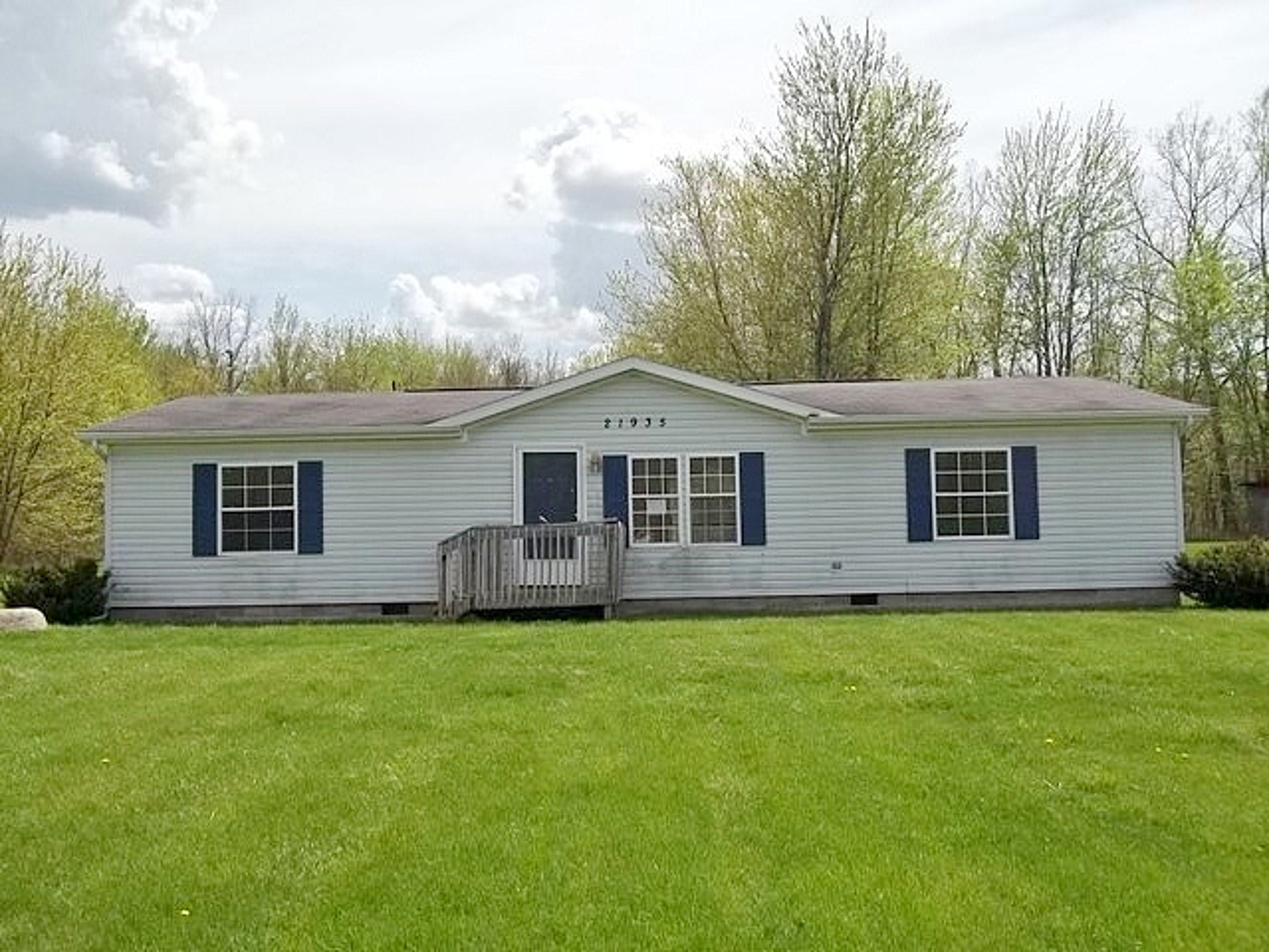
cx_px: 634
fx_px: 1173
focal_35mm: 32
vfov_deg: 44.2
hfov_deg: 56.8
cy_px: 476
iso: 64
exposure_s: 1/200
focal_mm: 5.7
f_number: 8.8
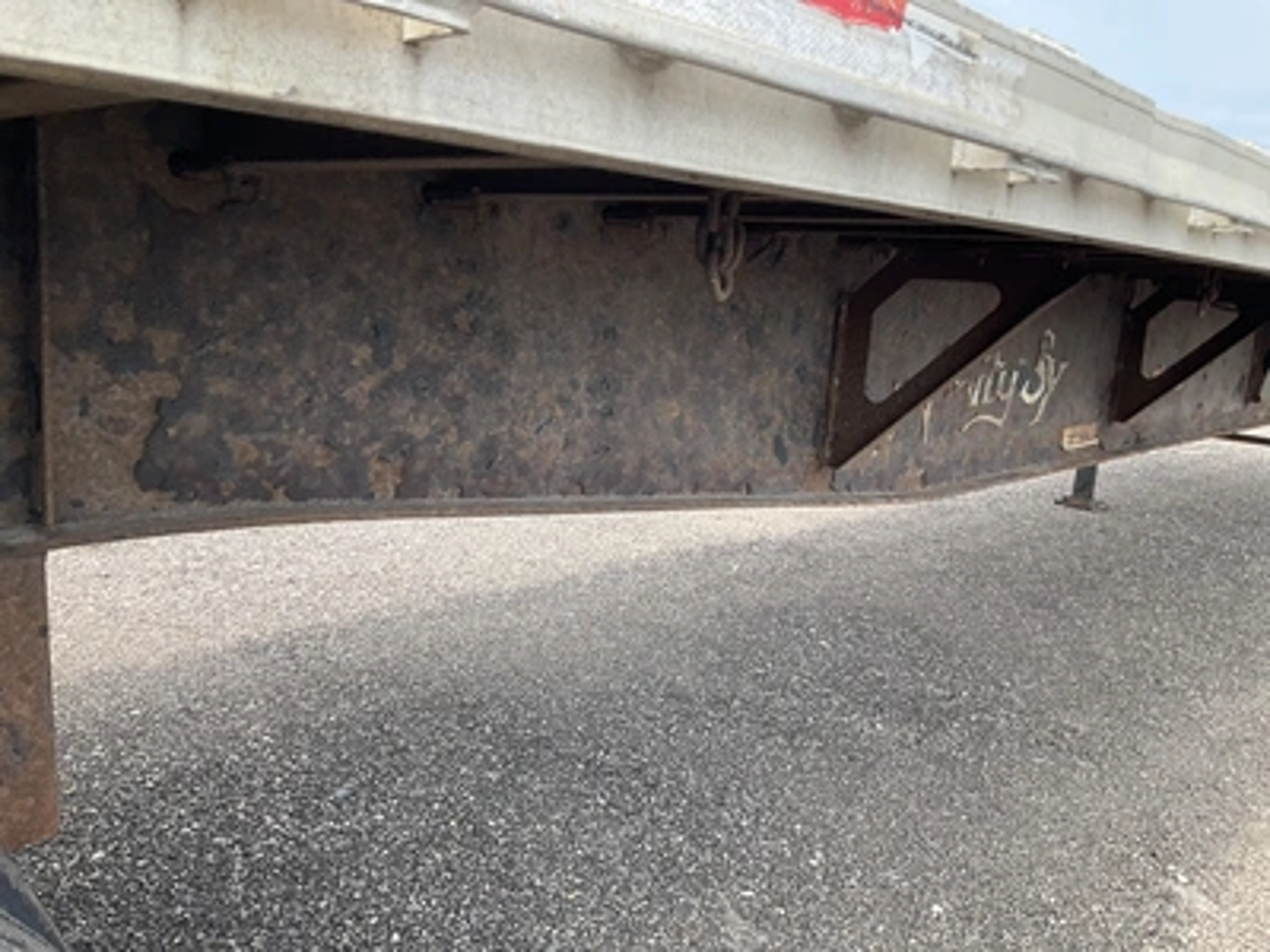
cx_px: 635
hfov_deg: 61.7
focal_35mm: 29
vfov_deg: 48.2
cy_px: 476
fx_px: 1064
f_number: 1.8
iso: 25
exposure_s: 1/375
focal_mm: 3
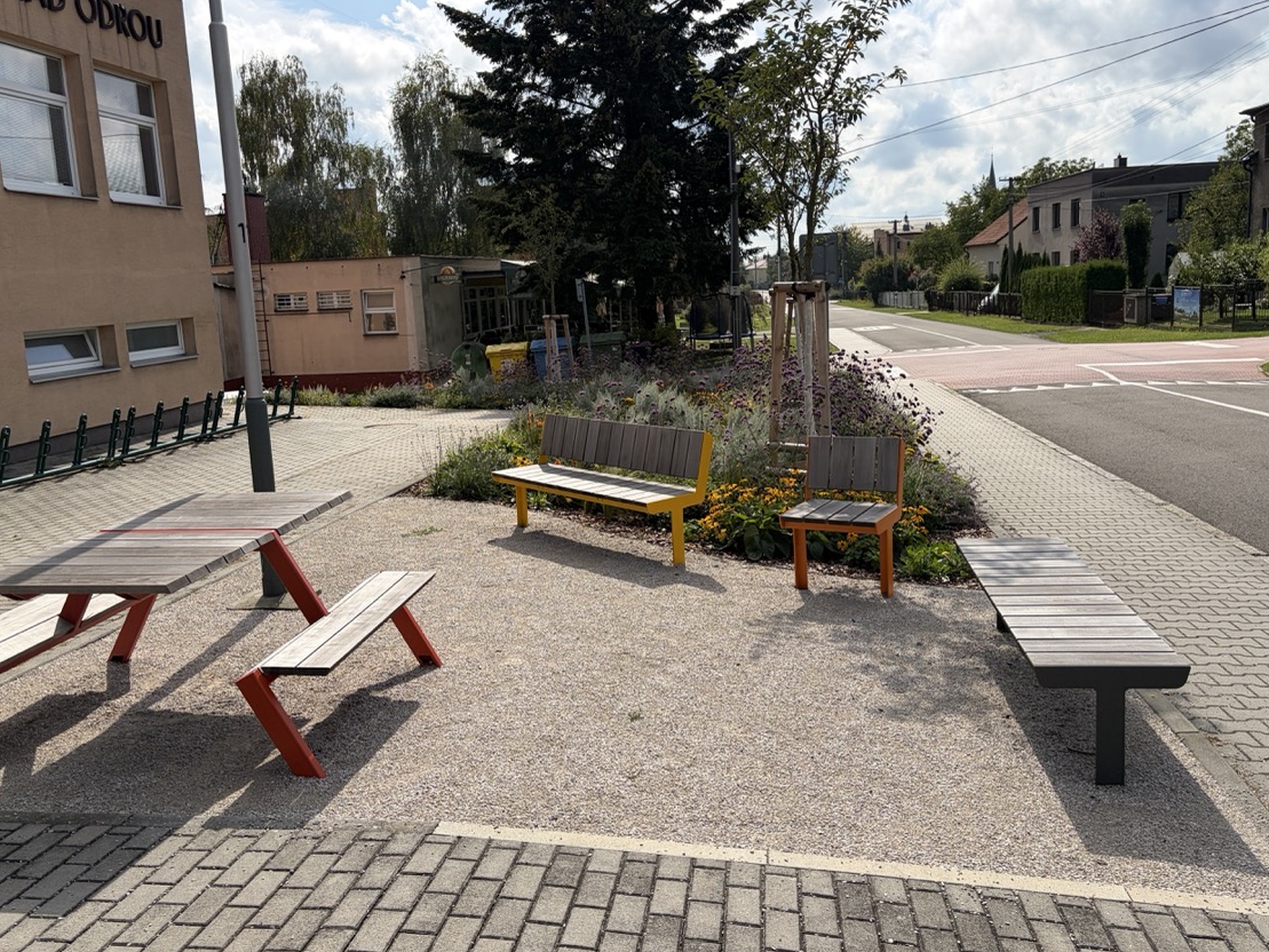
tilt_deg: -8.6
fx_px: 1100
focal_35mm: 30
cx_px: 635
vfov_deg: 46.8
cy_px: 454
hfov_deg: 60.0
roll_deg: +2.0
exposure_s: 1/6993
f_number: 1.6
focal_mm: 5.96
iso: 64
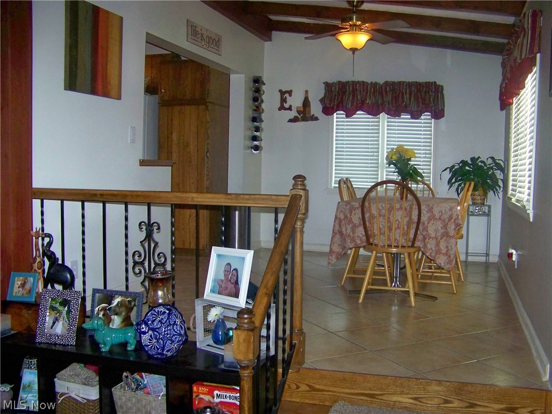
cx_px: 276
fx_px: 574
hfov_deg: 51.4
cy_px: 207
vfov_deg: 39.7
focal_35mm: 36
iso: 200
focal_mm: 5.85
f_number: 2.8
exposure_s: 1/30
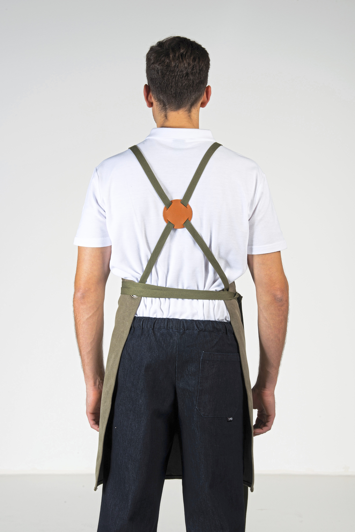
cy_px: 266
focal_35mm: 112
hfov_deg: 12.2
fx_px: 1655
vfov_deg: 18.3
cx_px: 178
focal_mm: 112
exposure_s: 1/125
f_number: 16
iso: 100
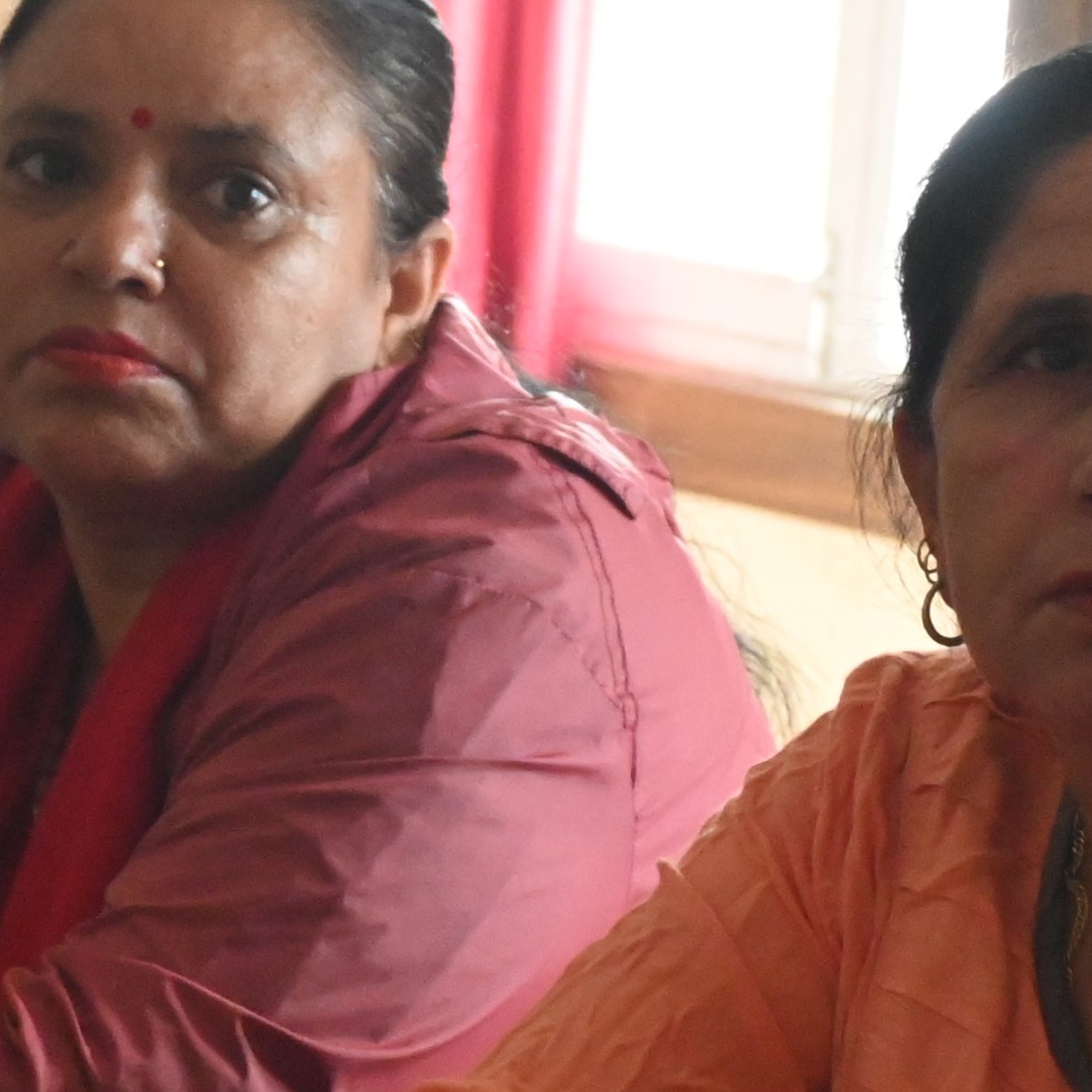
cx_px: -555
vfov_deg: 8.6
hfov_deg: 8.4
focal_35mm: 204
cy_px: 402
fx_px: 7279
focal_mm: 35
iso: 3600
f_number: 5.3
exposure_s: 1/60
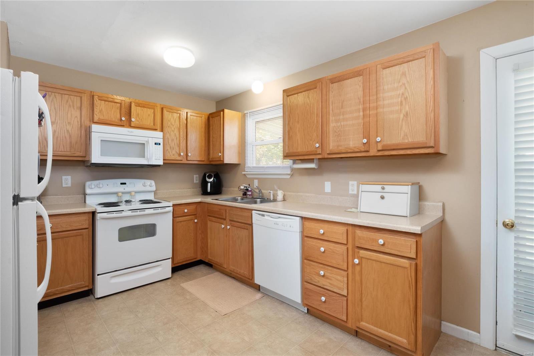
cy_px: 178
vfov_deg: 73.7
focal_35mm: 16
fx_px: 237
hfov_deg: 96.7
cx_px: 267
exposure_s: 1/3
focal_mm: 8
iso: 640
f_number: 10
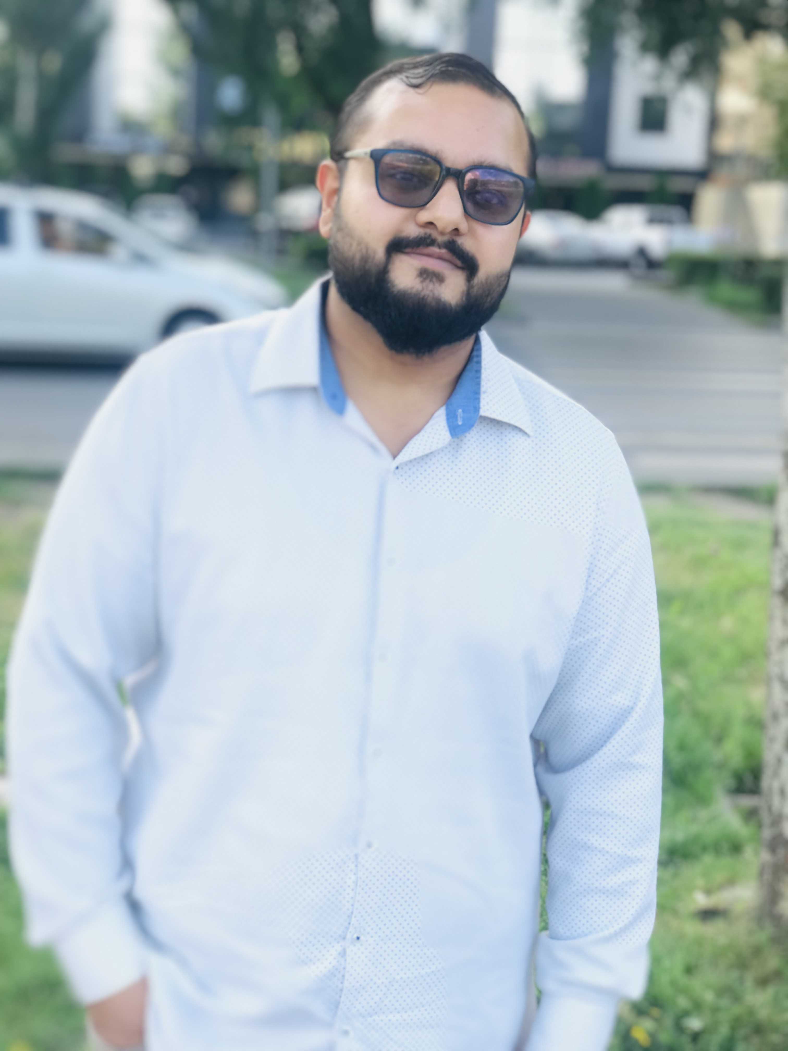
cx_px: 394
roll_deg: -3.0
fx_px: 1730
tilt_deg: -10.2
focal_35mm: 57
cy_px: 526
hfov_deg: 25.7
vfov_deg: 33.8
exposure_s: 1/166
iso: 20
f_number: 2.8
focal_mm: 6.6
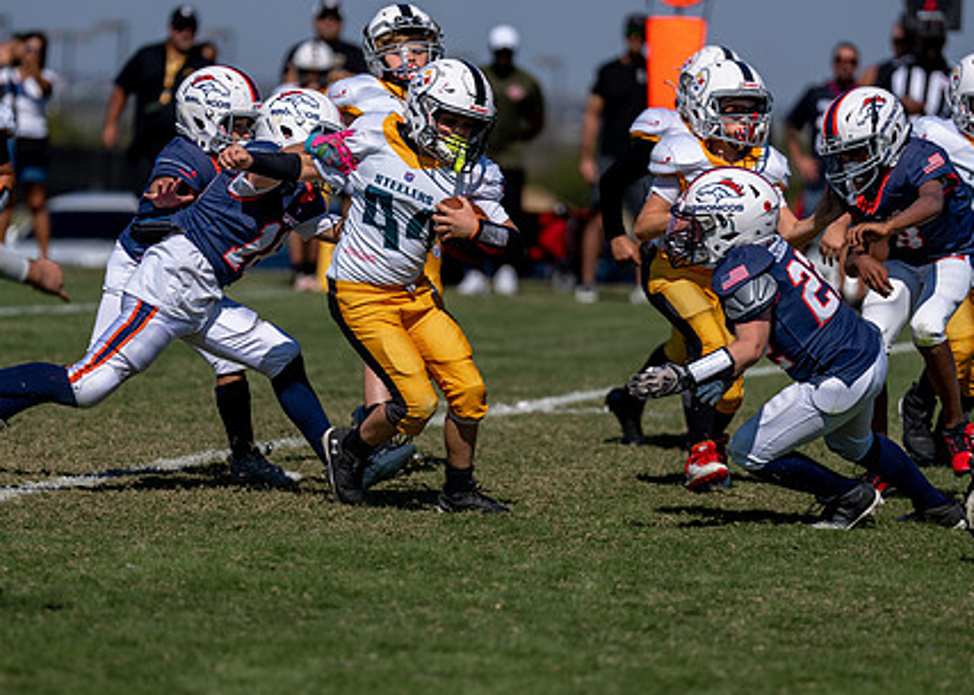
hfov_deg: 6.8
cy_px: 323
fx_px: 8243
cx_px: 478
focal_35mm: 298
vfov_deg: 4.8
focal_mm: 200
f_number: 2.8
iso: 100
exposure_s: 1/5000
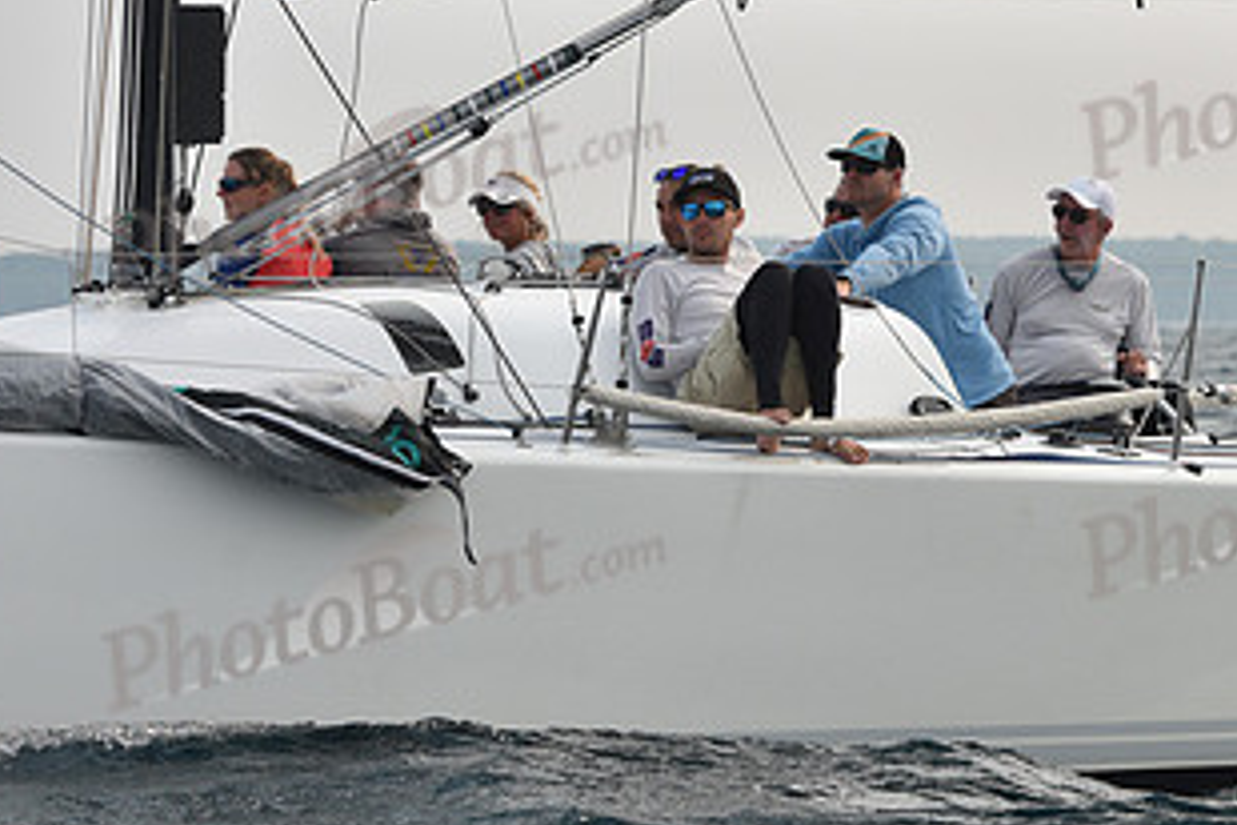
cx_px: 877
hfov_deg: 8.8
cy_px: 342
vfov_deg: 5.8
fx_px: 8074
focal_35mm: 235
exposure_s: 1/1000
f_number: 5.6
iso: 250
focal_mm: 125
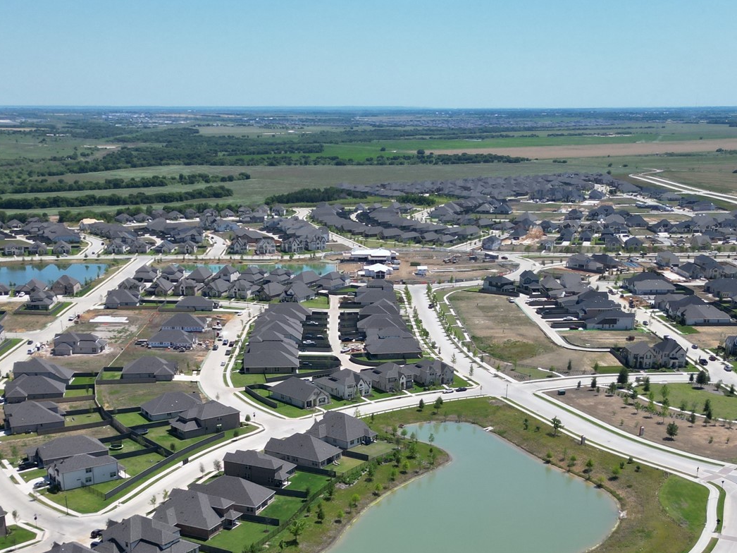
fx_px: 1000
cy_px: 483
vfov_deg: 29.7
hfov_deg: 40.4
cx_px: 342
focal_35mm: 47
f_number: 1.7
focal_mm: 6.72
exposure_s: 1/4000
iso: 130
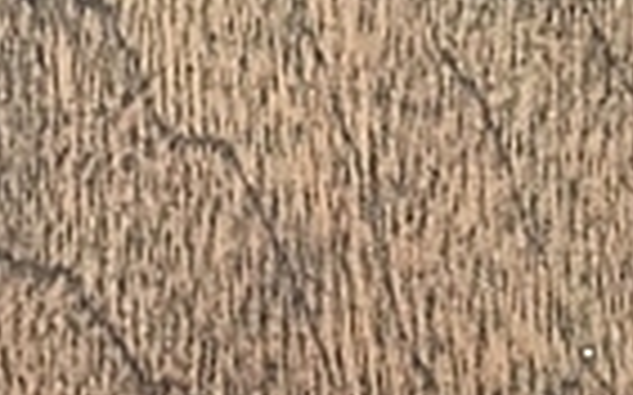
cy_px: 880
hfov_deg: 14.9
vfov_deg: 8.7
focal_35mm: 140
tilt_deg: -78.2
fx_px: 2414
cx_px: 422
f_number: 2.2
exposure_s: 1/30
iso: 100
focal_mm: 4.15
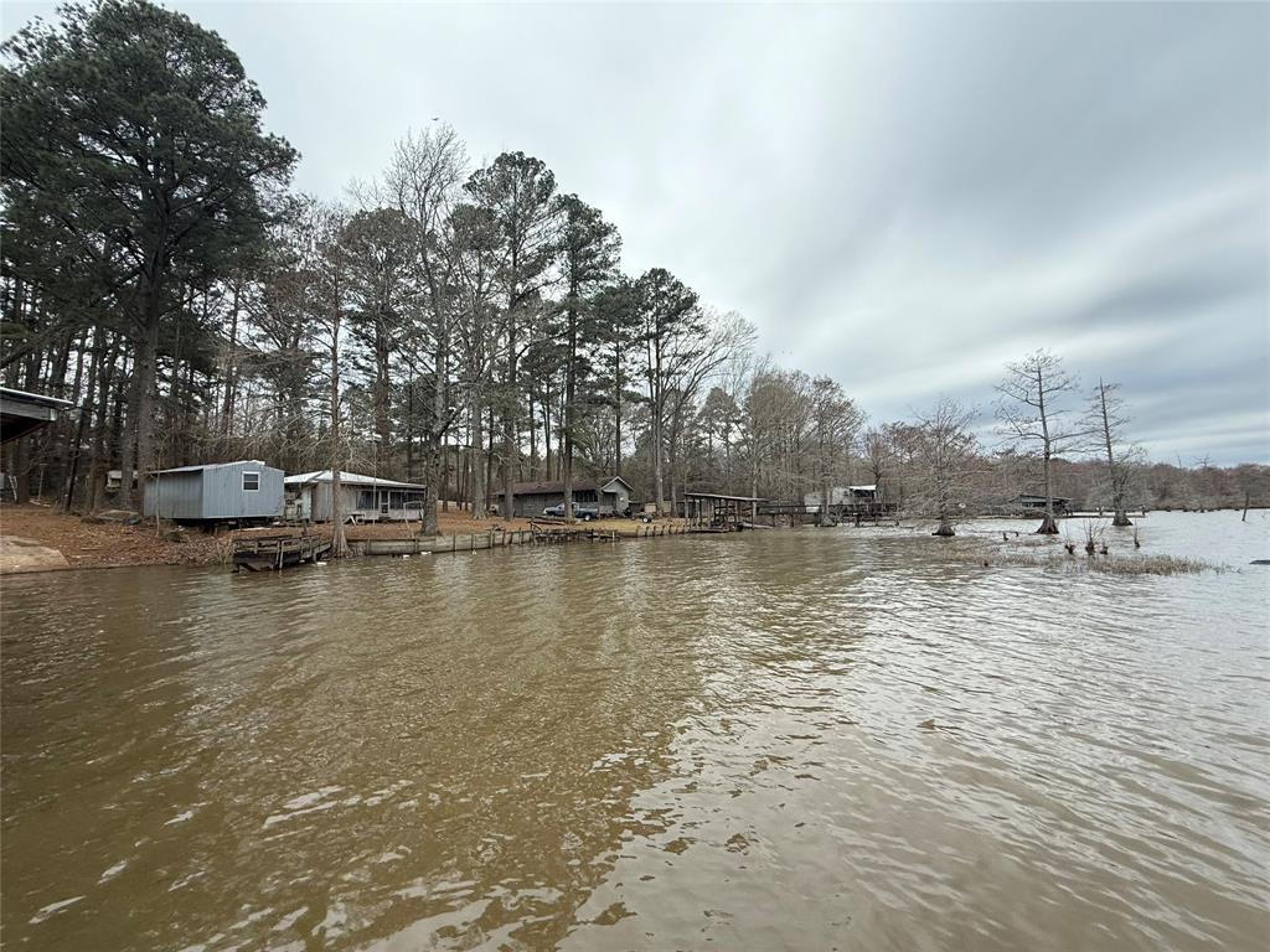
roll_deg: +1.5
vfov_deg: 85.7
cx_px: 635
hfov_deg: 102.1
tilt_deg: +4.6
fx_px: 514
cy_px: 476
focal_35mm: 14
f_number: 2.2
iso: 64
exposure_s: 1/789
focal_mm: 2.22
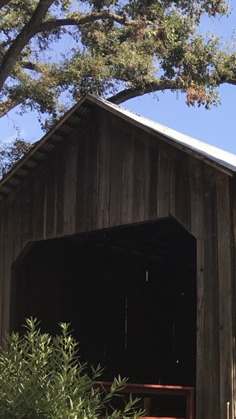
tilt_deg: +9.1
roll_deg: +2.2
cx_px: 439
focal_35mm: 80
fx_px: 890
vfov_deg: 26.2
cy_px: 317
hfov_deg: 13.4
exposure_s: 1/569
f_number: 2.2
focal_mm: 4.15
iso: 25
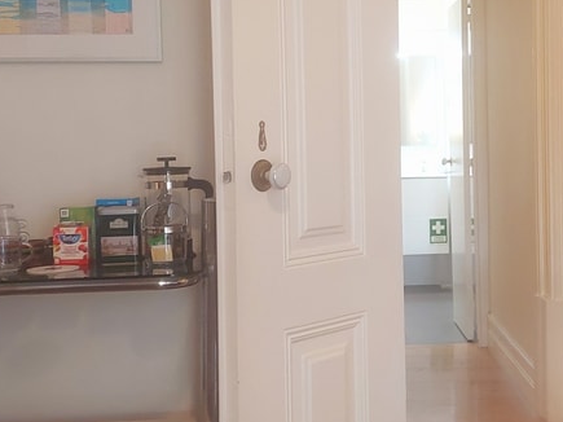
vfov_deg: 21.3
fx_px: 1122
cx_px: 384
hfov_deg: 28.0
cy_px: 164
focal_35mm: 69
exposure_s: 1/50
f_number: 1.8
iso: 320
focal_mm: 5.23
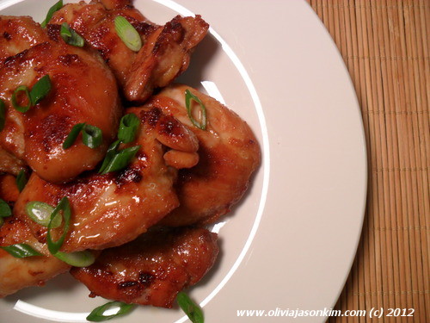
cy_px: 162
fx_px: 435
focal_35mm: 35
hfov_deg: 52.6
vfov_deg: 40.7
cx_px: 215
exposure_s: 1/60
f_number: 3
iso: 80
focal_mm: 6.3
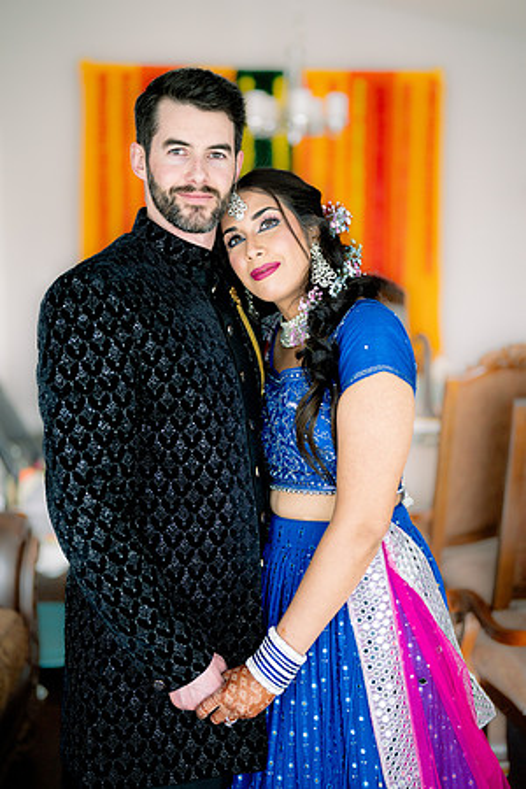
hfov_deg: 27.0
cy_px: 394
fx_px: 1096
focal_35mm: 50
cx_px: 263
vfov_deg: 39.6
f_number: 1.4
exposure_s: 1/320
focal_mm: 50
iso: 320
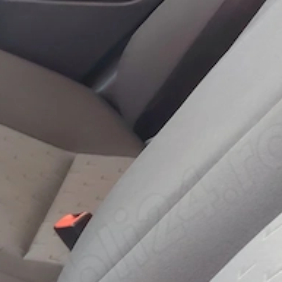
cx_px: -373
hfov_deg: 12.7
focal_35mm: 110
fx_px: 1014
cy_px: 266
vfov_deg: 15.6
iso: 259
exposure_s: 1/25
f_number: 1.75
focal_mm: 5.25
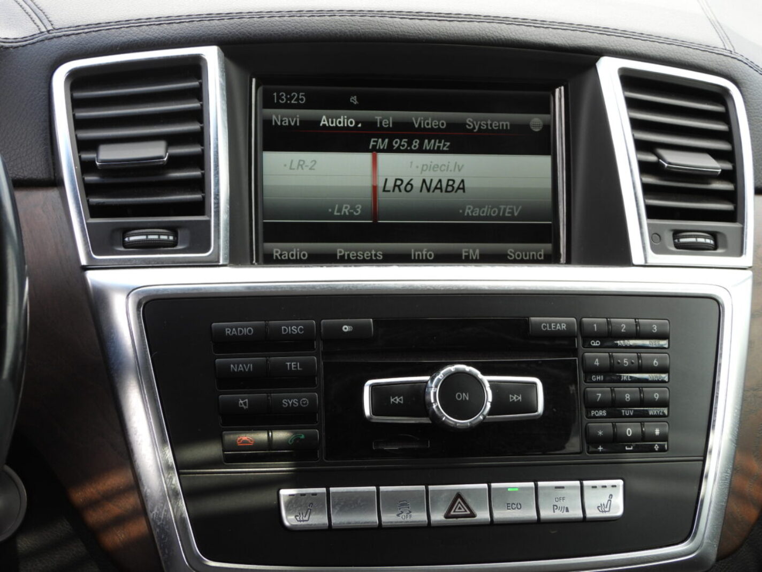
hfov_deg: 24.4
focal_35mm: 80
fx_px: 1761
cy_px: 286
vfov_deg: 18.4
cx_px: 381
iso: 100
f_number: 3.5
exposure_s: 1/100
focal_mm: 14.4
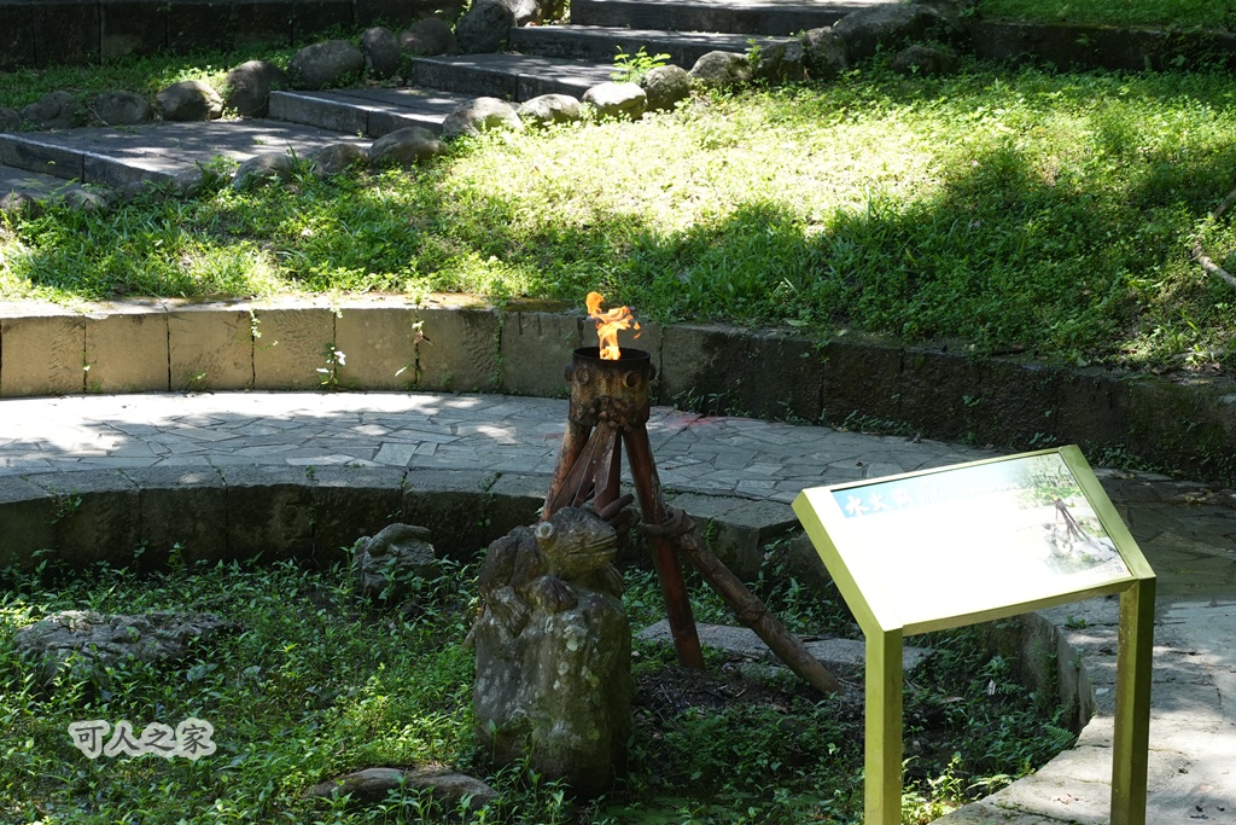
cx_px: 618
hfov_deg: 19.5
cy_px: 412
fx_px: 3605
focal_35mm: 105
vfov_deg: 13.0
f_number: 5.6
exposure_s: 1/400
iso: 640
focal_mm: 70
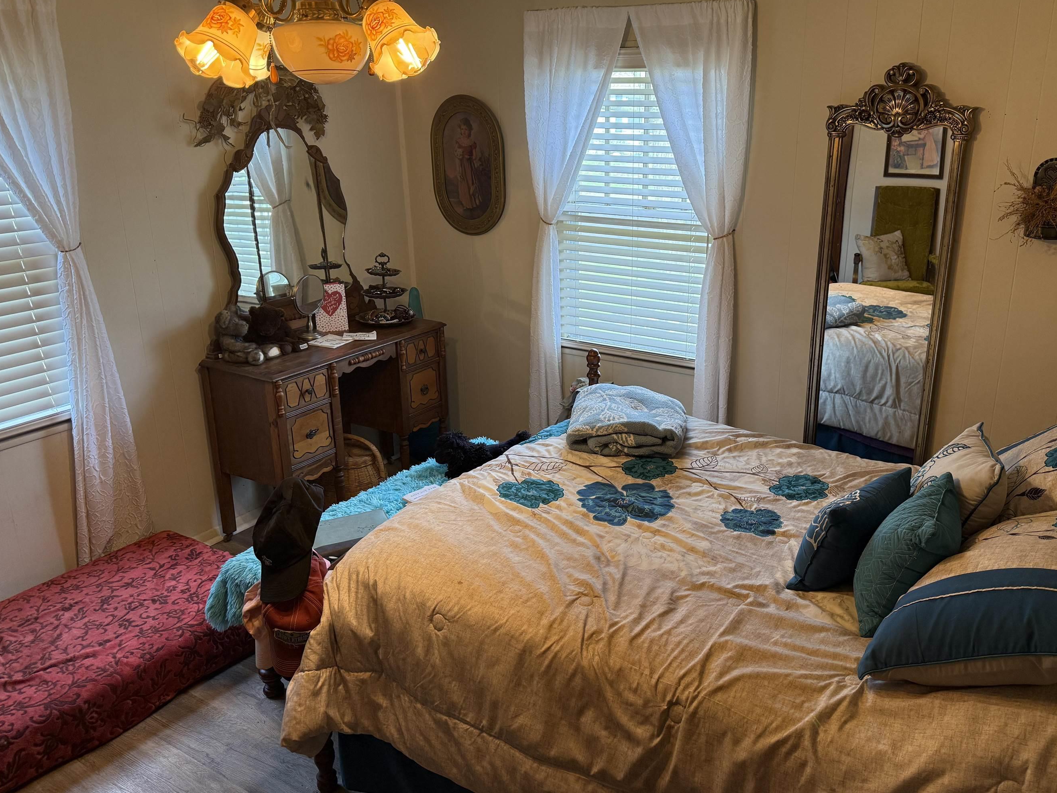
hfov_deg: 63.1
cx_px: 615
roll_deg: +0.0
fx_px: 855
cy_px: 382
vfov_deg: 49.7
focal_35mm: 28
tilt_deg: -18.5
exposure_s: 1/120
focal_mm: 6.76
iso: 200
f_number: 1.78
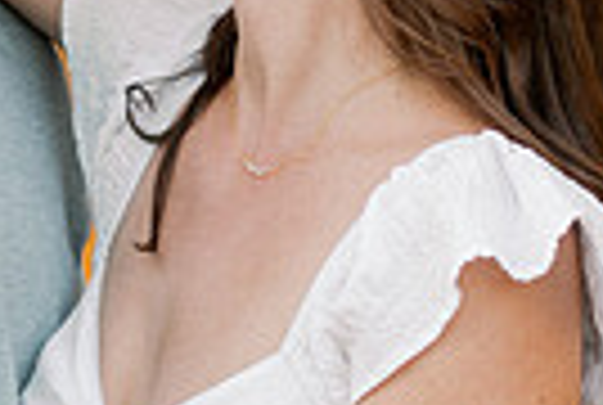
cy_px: 155
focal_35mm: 367
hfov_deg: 5.6
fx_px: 6161
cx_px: 324
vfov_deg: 3.8
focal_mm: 85
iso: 125
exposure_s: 1/400
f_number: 2.5
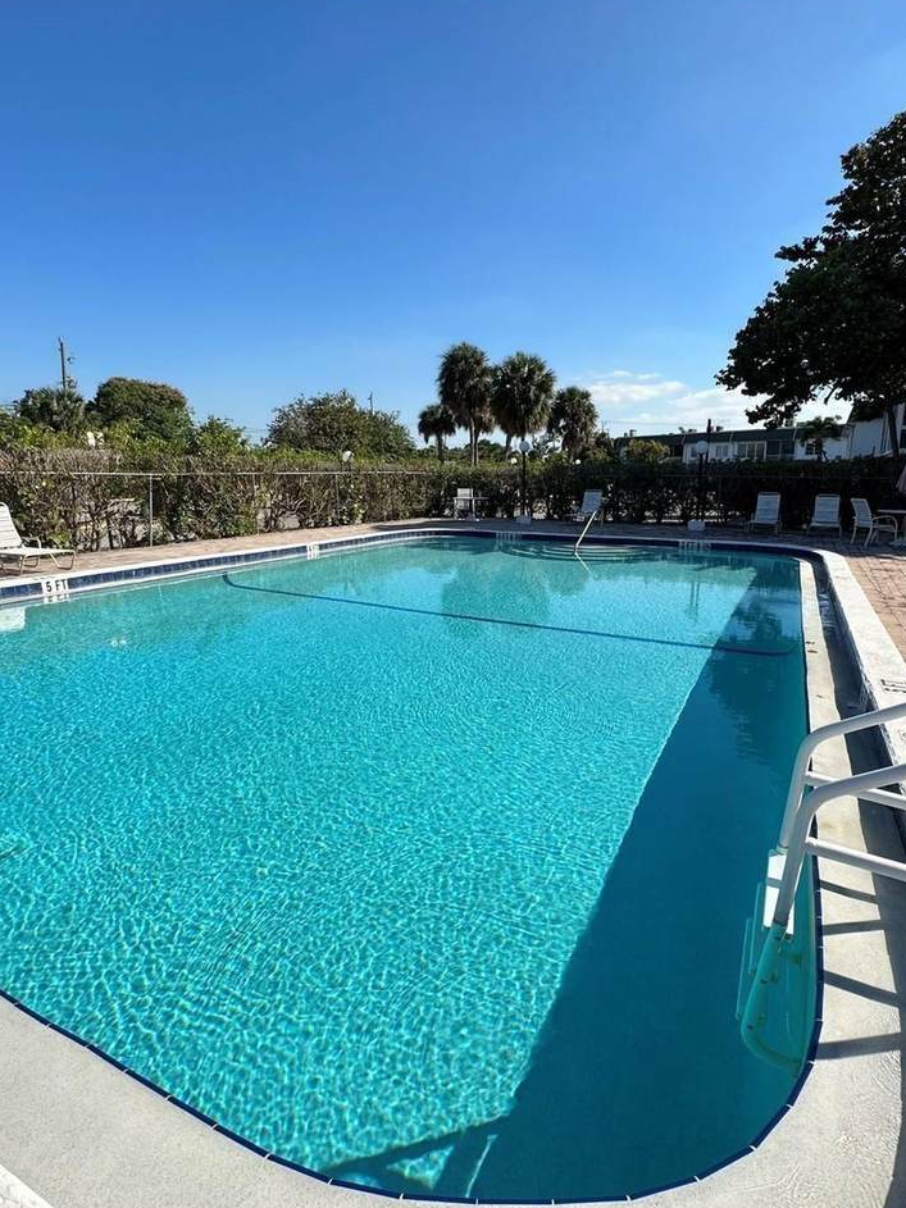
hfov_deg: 68.6
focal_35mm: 19
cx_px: 491
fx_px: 663
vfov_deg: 84.7
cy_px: 602
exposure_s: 1/2882
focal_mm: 2.22
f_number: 2.2
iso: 50
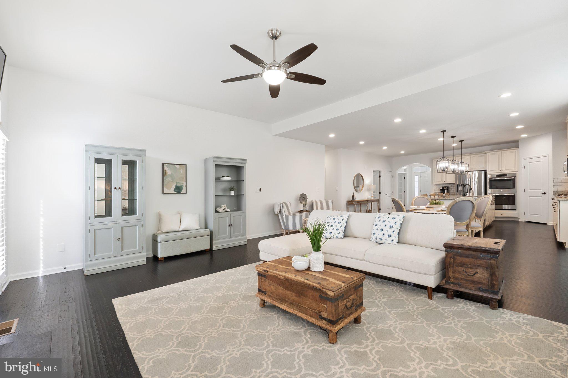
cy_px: 189
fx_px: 237
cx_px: 284
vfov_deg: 77.3
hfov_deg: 100.4
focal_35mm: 15
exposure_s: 1/2.5
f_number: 8
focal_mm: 10
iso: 800
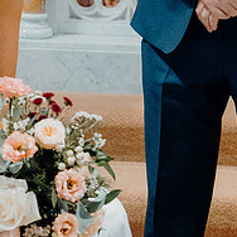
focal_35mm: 207
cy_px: 41
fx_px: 1603
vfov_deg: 8.4
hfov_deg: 8.3
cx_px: -98
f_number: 3.5
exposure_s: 1/160
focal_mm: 53
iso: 4000
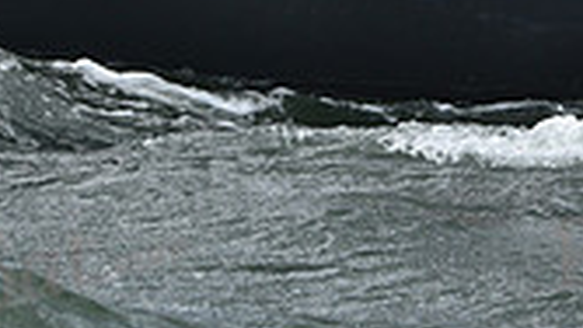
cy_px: -288
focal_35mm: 356
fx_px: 5504
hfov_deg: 6.1
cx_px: 374
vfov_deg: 3.4
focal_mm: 98
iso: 320
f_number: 6.3
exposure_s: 1/1000
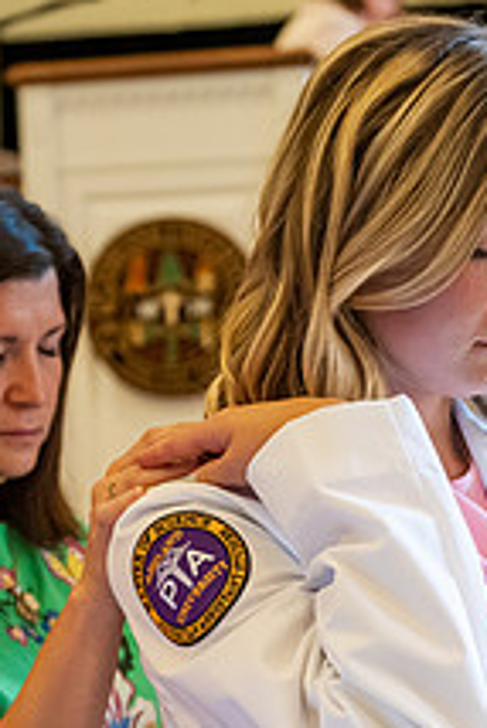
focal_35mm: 103
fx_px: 2087
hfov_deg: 13.3
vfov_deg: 19.8
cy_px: 478
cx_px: 375
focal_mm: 38
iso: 3200
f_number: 3.2
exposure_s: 1/200
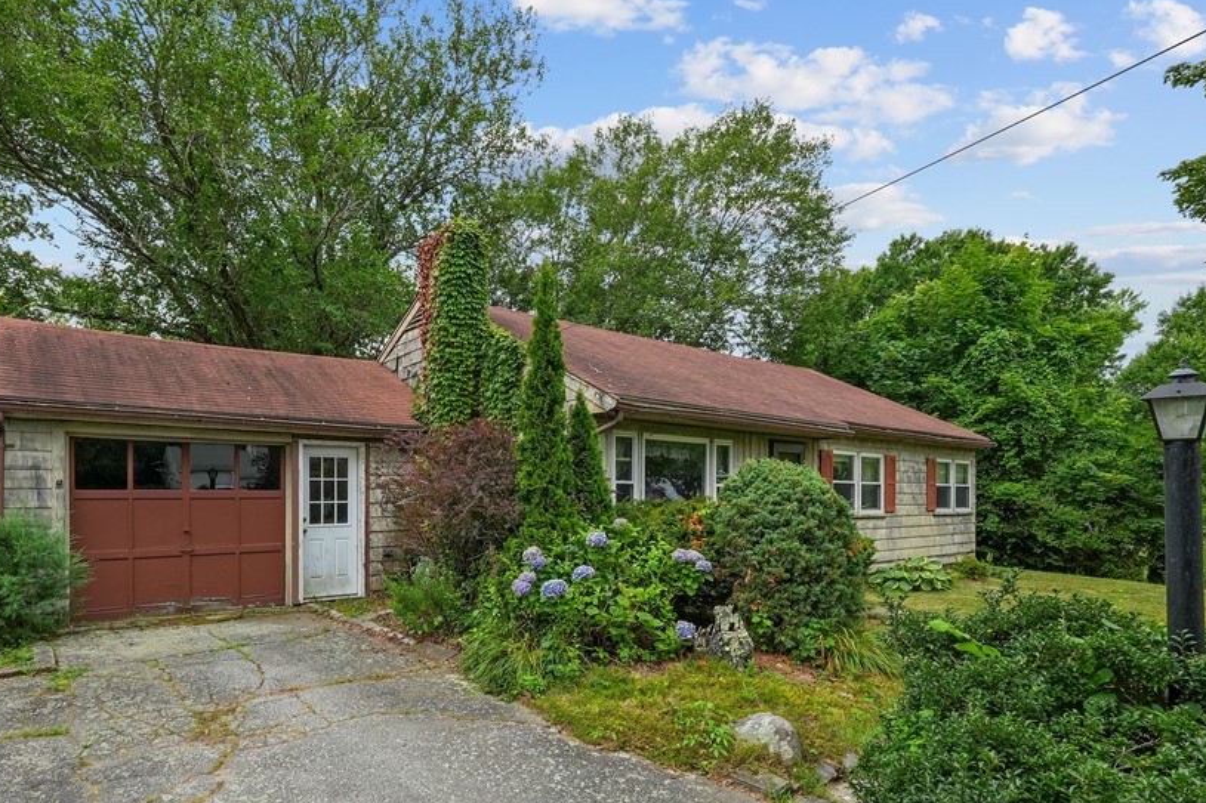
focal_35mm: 20
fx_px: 670
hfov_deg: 83.2
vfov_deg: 61.1
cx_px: 500
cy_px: 498
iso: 400
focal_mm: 10
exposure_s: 1/200
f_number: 9
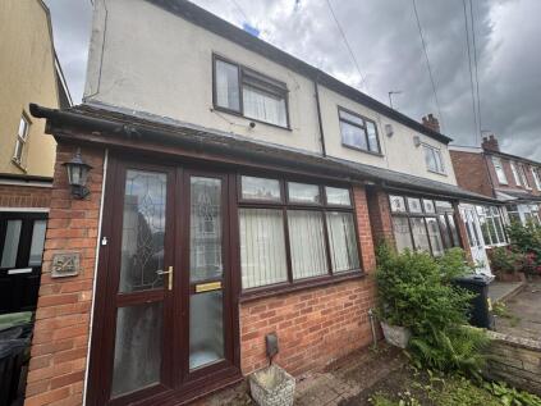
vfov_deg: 85.6
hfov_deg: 102.1
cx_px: 270
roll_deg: +3.8
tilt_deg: +11.6
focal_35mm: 14
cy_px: 203
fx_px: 219
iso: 40
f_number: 2.2
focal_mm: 2.22
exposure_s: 1/473
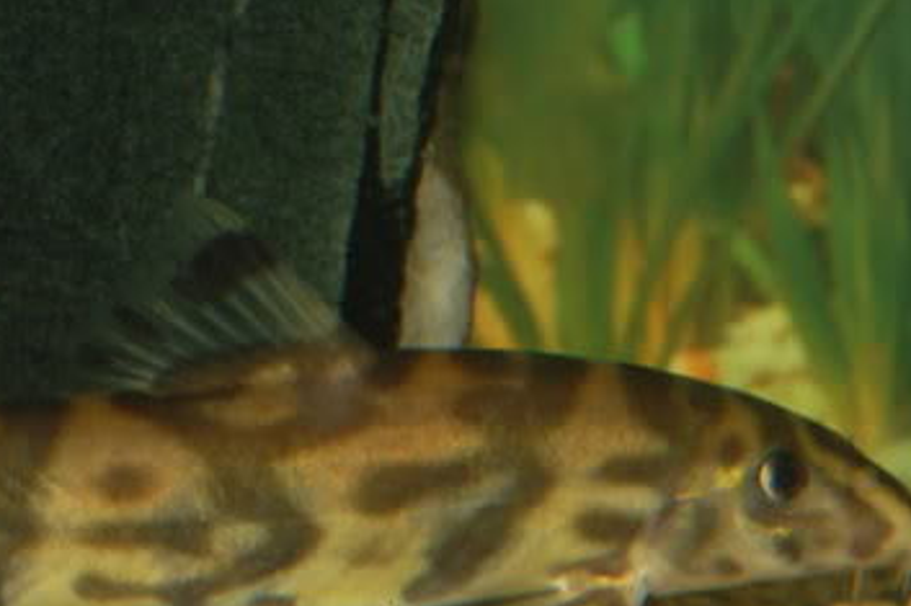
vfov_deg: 7.3
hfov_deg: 11.0
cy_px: 493
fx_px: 4733
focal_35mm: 187
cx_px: 338
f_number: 8
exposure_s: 1/60
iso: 200
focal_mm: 55
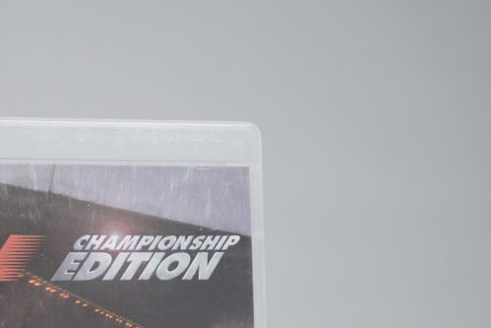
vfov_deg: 15.0
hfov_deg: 22.4
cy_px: 354
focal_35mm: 89
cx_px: 71
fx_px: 1214
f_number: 5.6
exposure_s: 1/20
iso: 640
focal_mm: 37
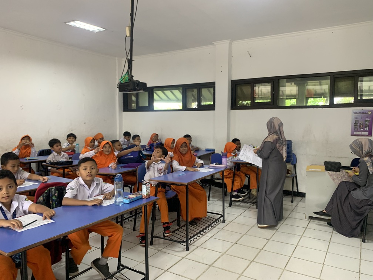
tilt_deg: -2.8
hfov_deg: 67.3
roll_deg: -1.4
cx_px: 186
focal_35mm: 26
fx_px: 280
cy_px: 140
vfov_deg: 53.1
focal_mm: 4.25
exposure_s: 1/60
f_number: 1.8
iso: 250
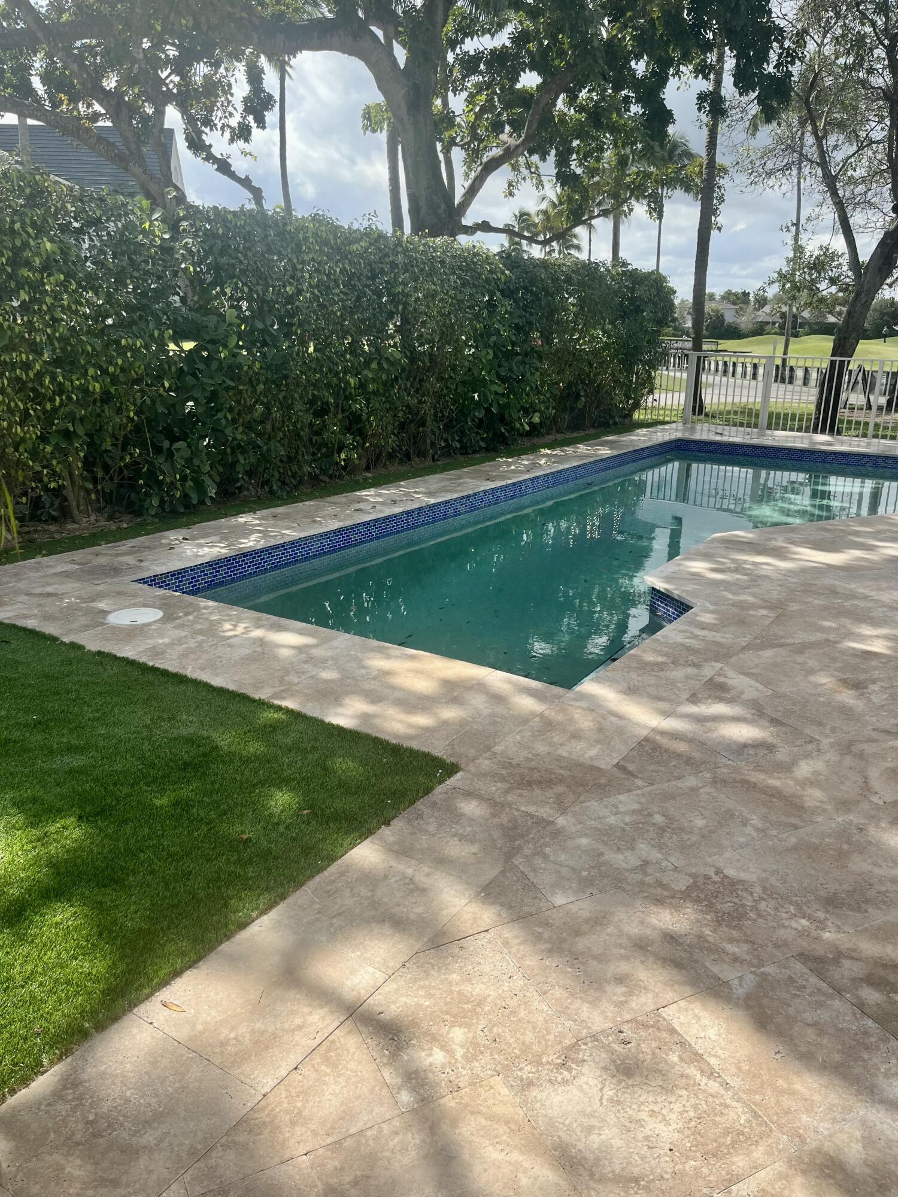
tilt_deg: -18.2
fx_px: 899
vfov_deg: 67.3
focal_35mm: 26
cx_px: 449
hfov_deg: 53.1
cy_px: 598
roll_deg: -0.9
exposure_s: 1/2755
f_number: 1.6
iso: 50
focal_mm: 5.1
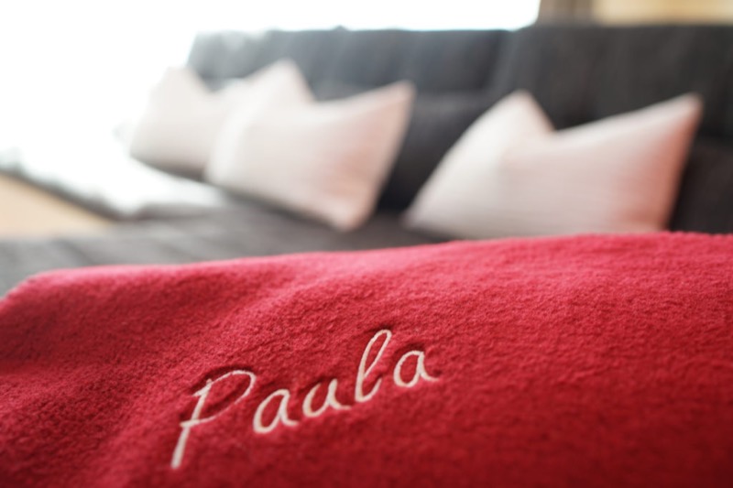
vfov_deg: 37.8
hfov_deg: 54.4
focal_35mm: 35
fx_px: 712
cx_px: 366
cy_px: 244
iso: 200
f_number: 3.2
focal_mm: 35
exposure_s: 1/100
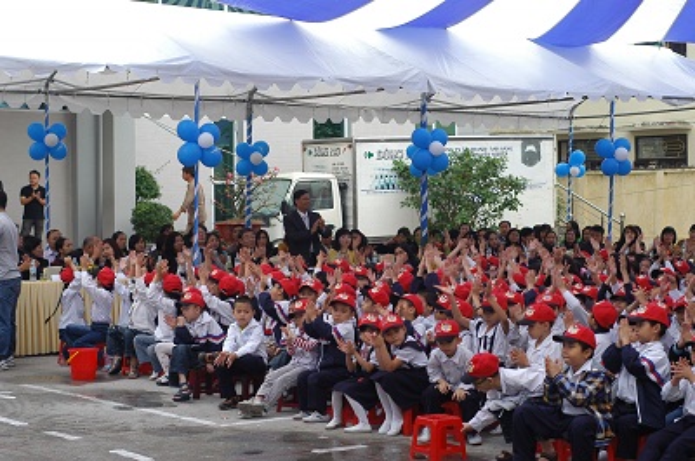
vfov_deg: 18.1
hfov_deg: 27.0
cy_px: 230
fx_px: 1445
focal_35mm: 75
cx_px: 348
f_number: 4
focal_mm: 50
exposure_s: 1/250
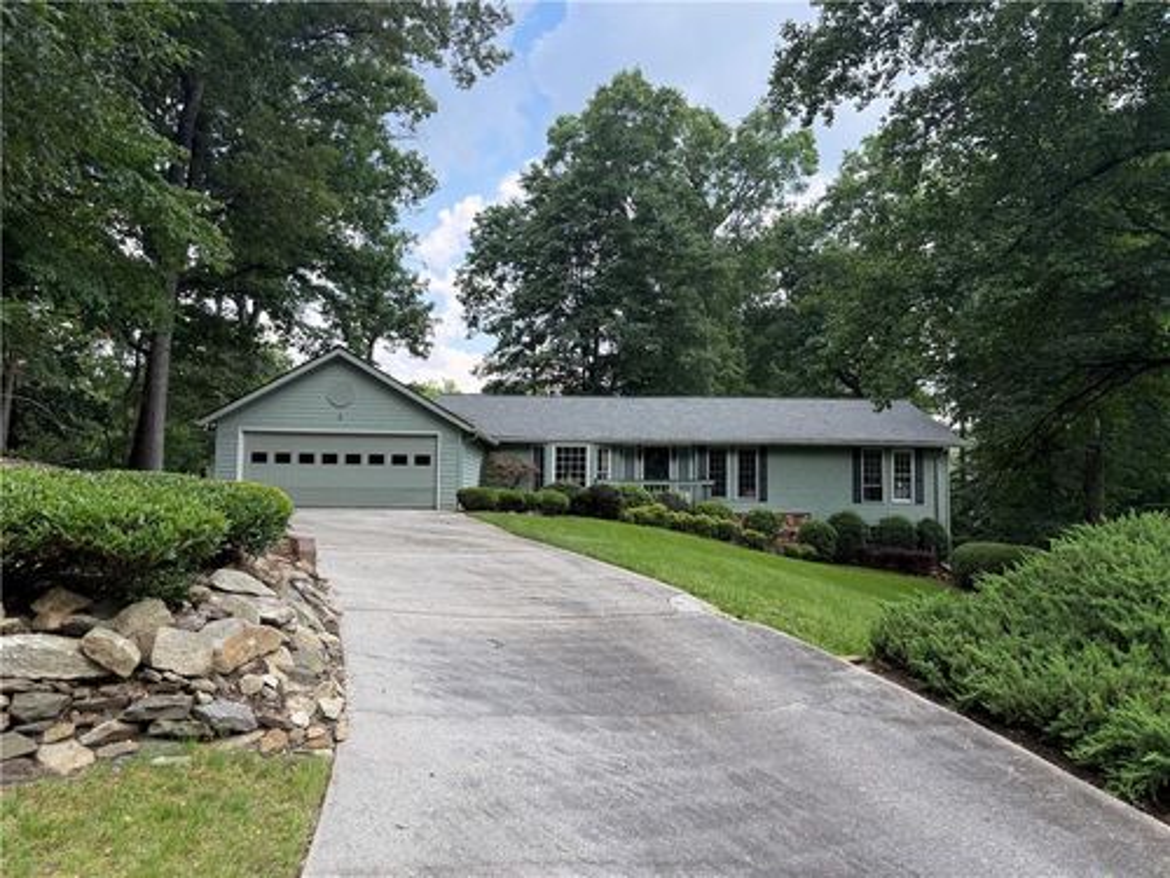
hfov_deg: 71.6
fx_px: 811
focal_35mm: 24
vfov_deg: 56.8
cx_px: 585
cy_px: 439
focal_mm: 6.76
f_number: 1.78
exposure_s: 1/1005
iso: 100
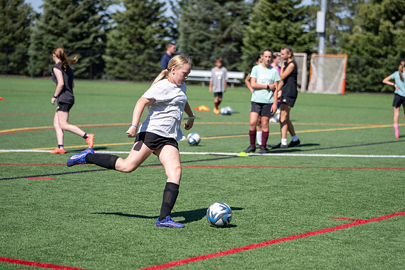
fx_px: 1275
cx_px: 213
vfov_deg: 12.1
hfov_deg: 18.0
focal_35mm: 113
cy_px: 150
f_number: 2.8
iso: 64
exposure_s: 1/800
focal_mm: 102
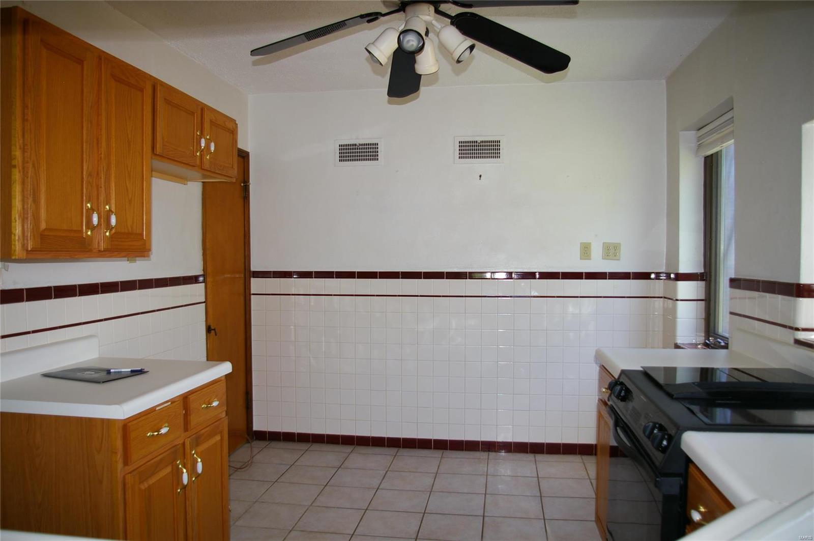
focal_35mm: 27
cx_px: 407
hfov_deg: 67.4
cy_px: 270
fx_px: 610
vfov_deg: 47.8
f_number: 3.5
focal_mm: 18
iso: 200
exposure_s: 1/45
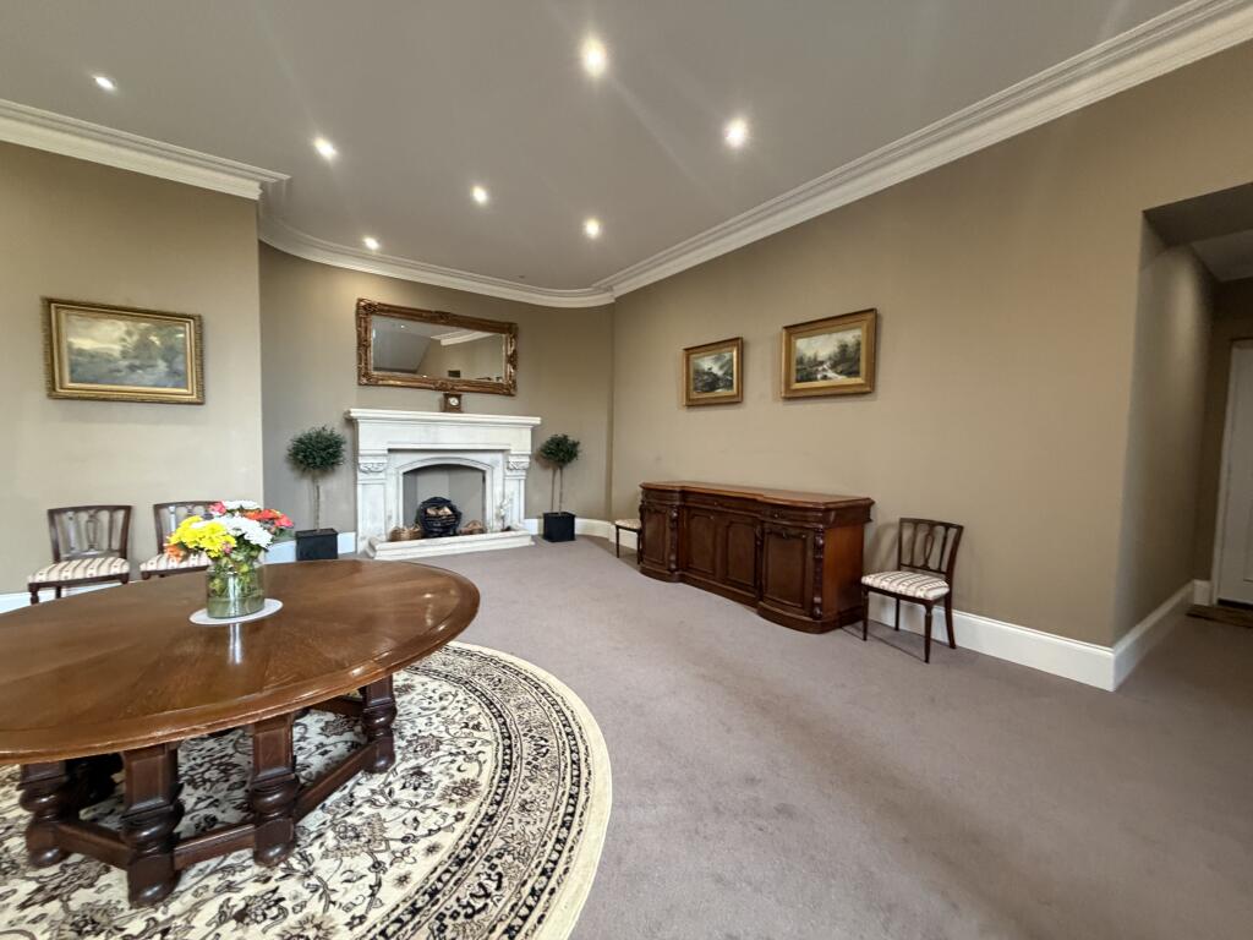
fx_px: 507
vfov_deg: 85.7
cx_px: 626
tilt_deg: +1.2
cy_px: 470
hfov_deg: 102.1
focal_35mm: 14
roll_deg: -2.2
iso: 400
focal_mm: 2.22
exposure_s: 1/50
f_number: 2.2
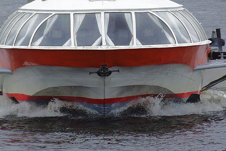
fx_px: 3045
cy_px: 13
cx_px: 109
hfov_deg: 4.3
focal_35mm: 485
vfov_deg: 2.8
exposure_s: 1/250
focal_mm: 160
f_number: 6.3
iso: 100
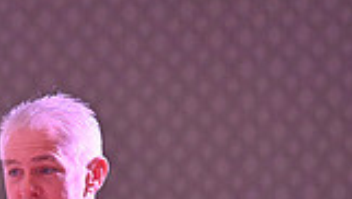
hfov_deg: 3.9
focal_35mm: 546
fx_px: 5102
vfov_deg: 2.2
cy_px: 538
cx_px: -34
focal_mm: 145
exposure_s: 1/400
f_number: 5
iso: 5000
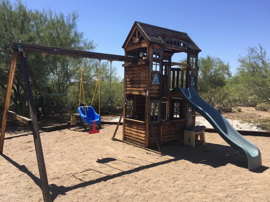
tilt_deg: -3.8
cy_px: 101
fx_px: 226
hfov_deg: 61.7
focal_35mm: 29
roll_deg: -1.9
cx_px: 135
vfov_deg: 48.2
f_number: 2.2
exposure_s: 1/1412
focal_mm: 4.15
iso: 32
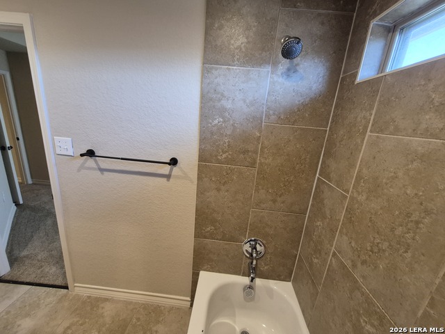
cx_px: 222
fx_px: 167
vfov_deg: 89.9
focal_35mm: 13
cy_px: 167
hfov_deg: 106.2
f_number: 2.2
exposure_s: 1/60
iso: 250
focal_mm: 1.74
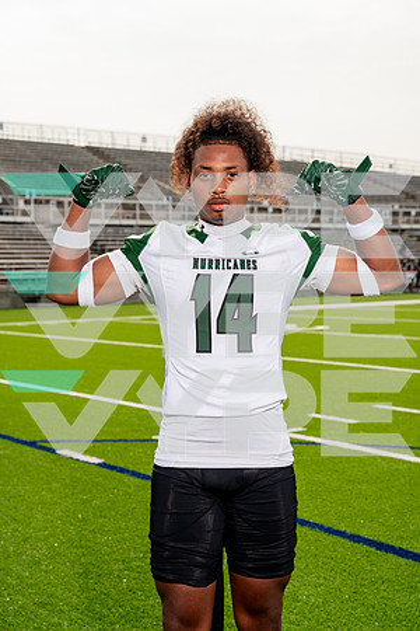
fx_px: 980
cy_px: 316
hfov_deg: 24.2
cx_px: 210
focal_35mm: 56
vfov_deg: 35.6
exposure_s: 1/500
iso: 100
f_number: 5.6
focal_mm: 56
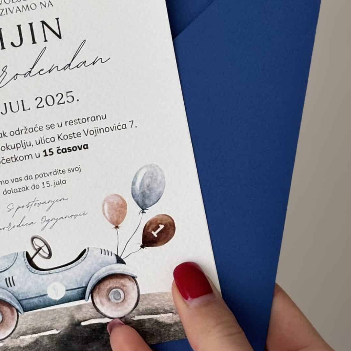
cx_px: 40
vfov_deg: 15.8
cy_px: 130
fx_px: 1262
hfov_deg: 15.7
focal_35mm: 110
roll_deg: -4.4
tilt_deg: -8.2
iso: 32
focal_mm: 5.96
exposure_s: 1/462
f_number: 1.6
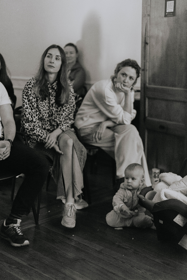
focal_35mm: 50
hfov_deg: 27.0
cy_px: 140
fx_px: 389
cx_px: 94
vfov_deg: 39.6
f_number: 1.8
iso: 5000
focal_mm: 50
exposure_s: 1/100
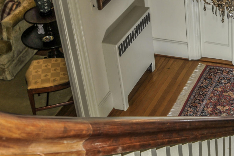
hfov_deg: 22.5
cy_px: 31
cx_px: 262
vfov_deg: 16.0
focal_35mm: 85
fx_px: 552
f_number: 8
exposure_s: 1/125
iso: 160
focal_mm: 24
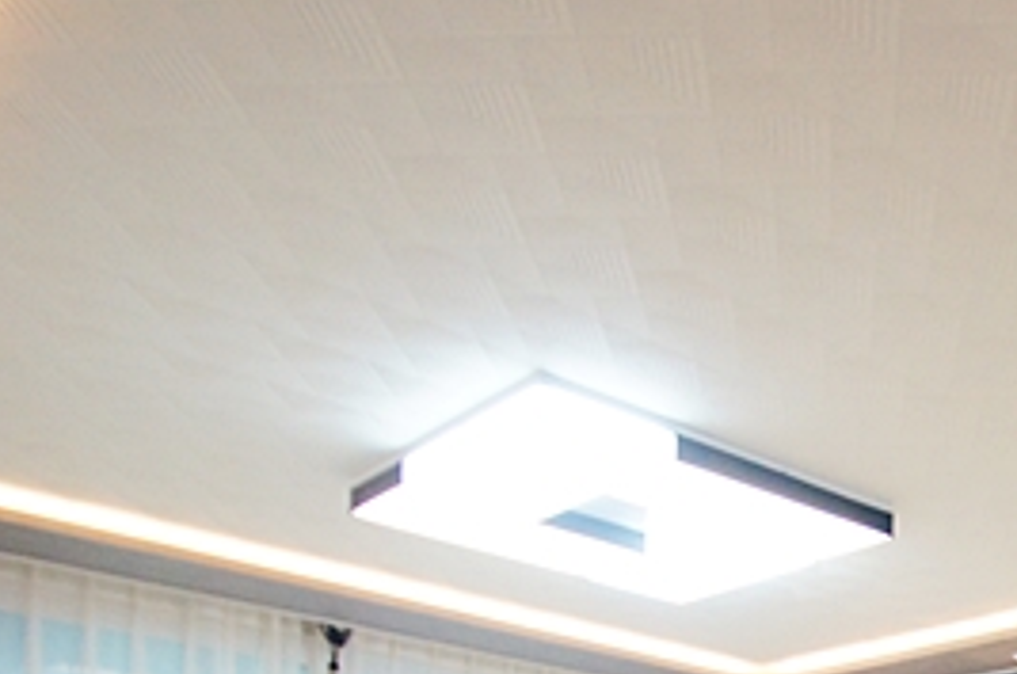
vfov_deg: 24.1
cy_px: 979
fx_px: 1269
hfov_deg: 38.5
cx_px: 1028
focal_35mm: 45
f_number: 3.5
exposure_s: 1/125
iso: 800
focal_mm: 10
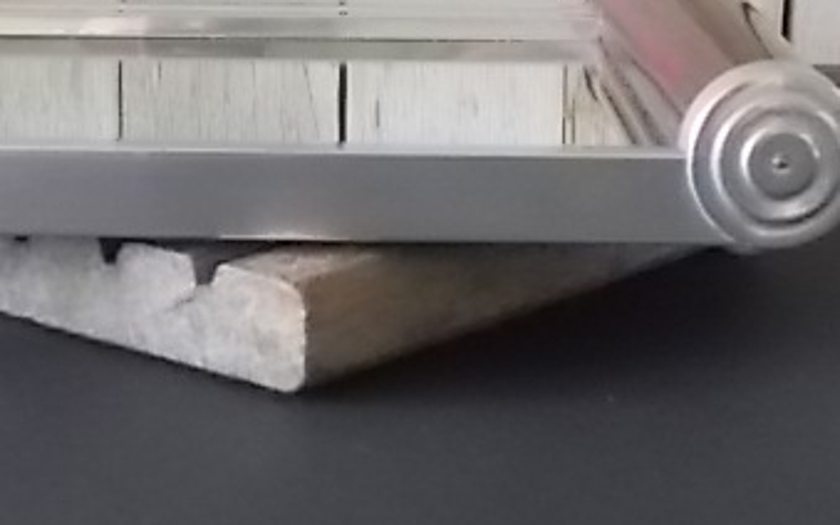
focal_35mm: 132
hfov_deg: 15.8
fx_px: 3022
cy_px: 25
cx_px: 218
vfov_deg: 9.9
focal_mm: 11.8
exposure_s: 1/30
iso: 800
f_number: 5.3
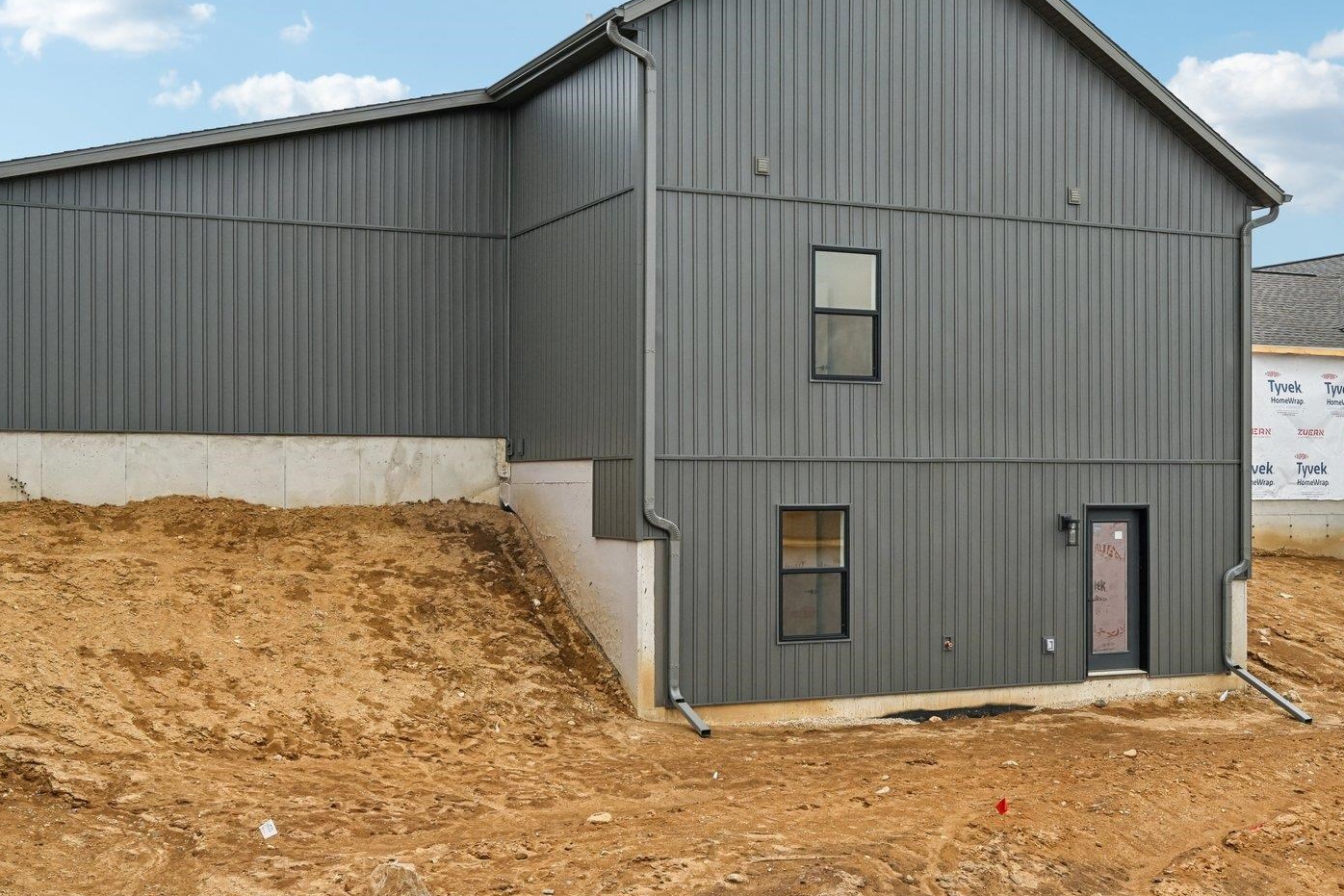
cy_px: 359
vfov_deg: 30.4
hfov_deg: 44.4
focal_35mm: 44
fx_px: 1643
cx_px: 756
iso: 400
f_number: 8
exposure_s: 1/125
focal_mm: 30
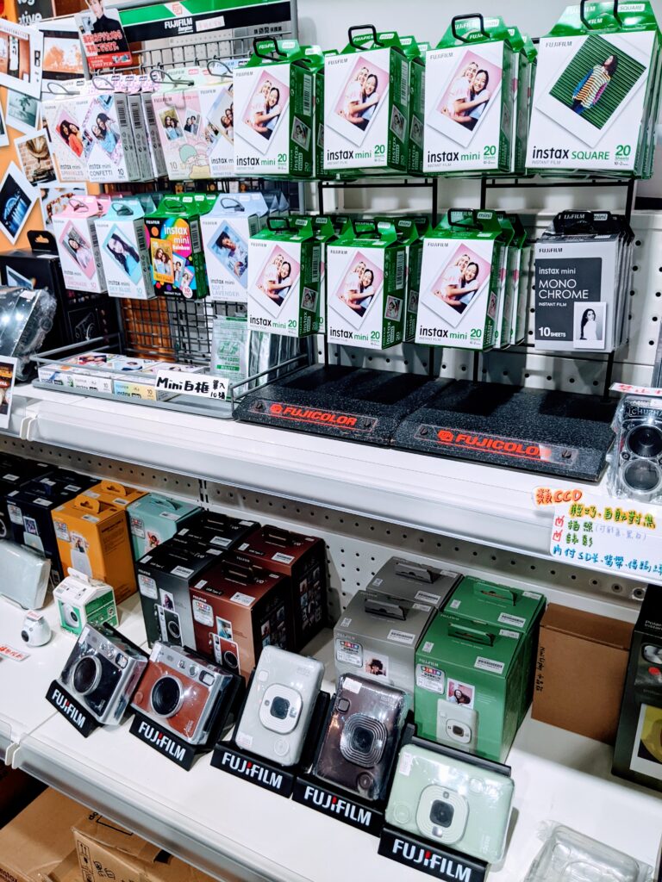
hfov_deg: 51.4
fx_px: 688
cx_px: 331
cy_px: 441
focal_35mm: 27
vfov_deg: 65.3
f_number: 1.8
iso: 98
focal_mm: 4.44
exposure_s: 1/120
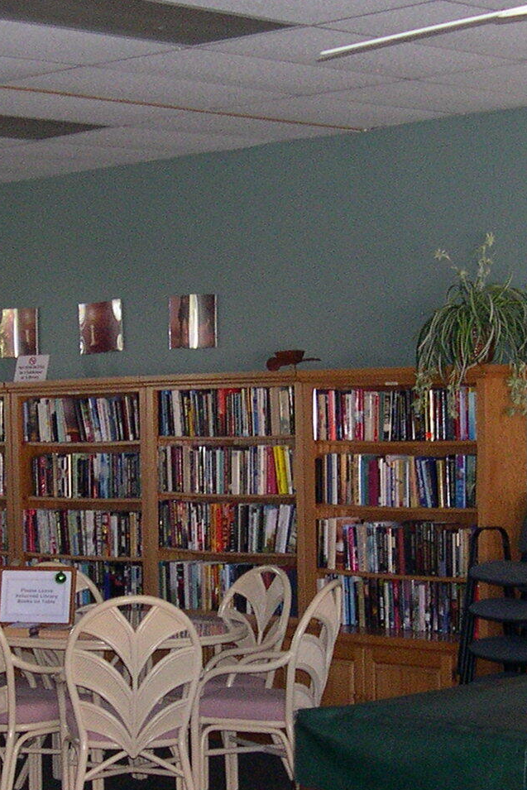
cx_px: 267
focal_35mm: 94
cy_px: 508
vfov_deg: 21.6
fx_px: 2063
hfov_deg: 14.6
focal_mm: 8
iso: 321
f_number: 2.8
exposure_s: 1/60
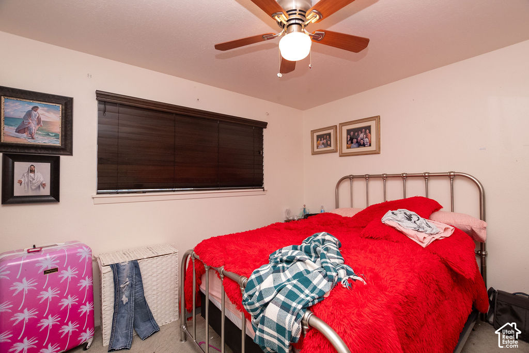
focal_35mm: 15
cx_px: 264
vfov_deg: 77.3
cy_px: 176
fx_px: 220
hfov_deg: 100.4
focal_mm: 10
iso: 1000
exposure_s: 1/200
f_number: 5
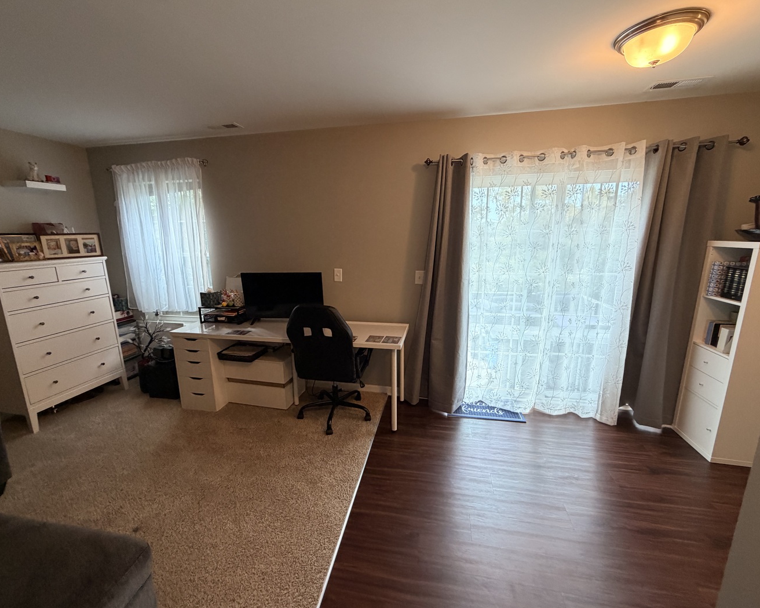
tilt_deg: -10.8
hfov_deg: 96.8
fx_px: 337
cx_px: 372
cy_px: 304
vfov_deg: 84.0
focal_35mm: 15
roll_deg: +0.1
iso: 250
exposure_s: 1/120
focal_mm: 2.22
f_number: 2.2
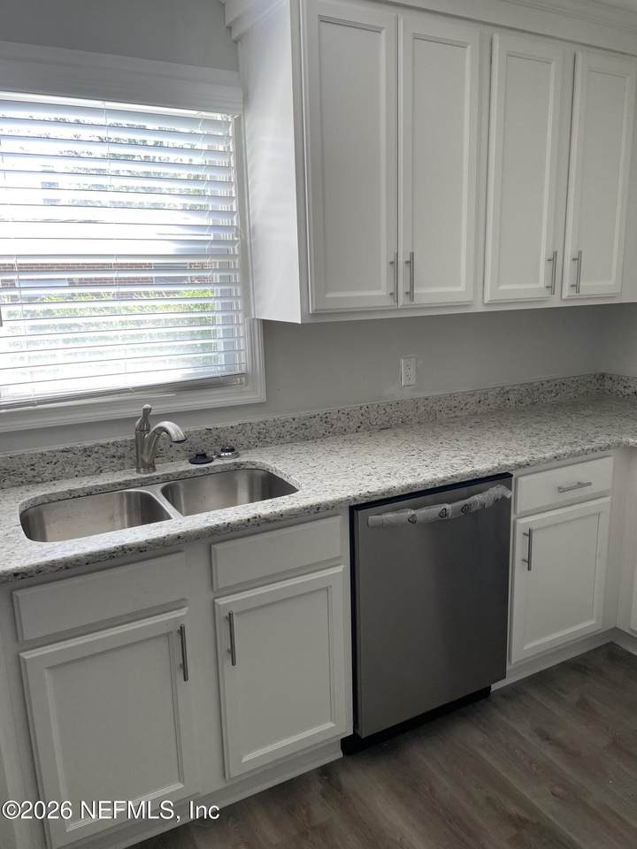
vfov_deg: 67.3
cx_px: 318
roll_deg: +2.0
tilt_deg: -12.1
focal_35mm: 26
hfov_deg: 53.1
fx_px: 638
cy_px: 424
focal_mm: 4.2
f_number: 1.6
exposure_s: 1/121
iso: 80
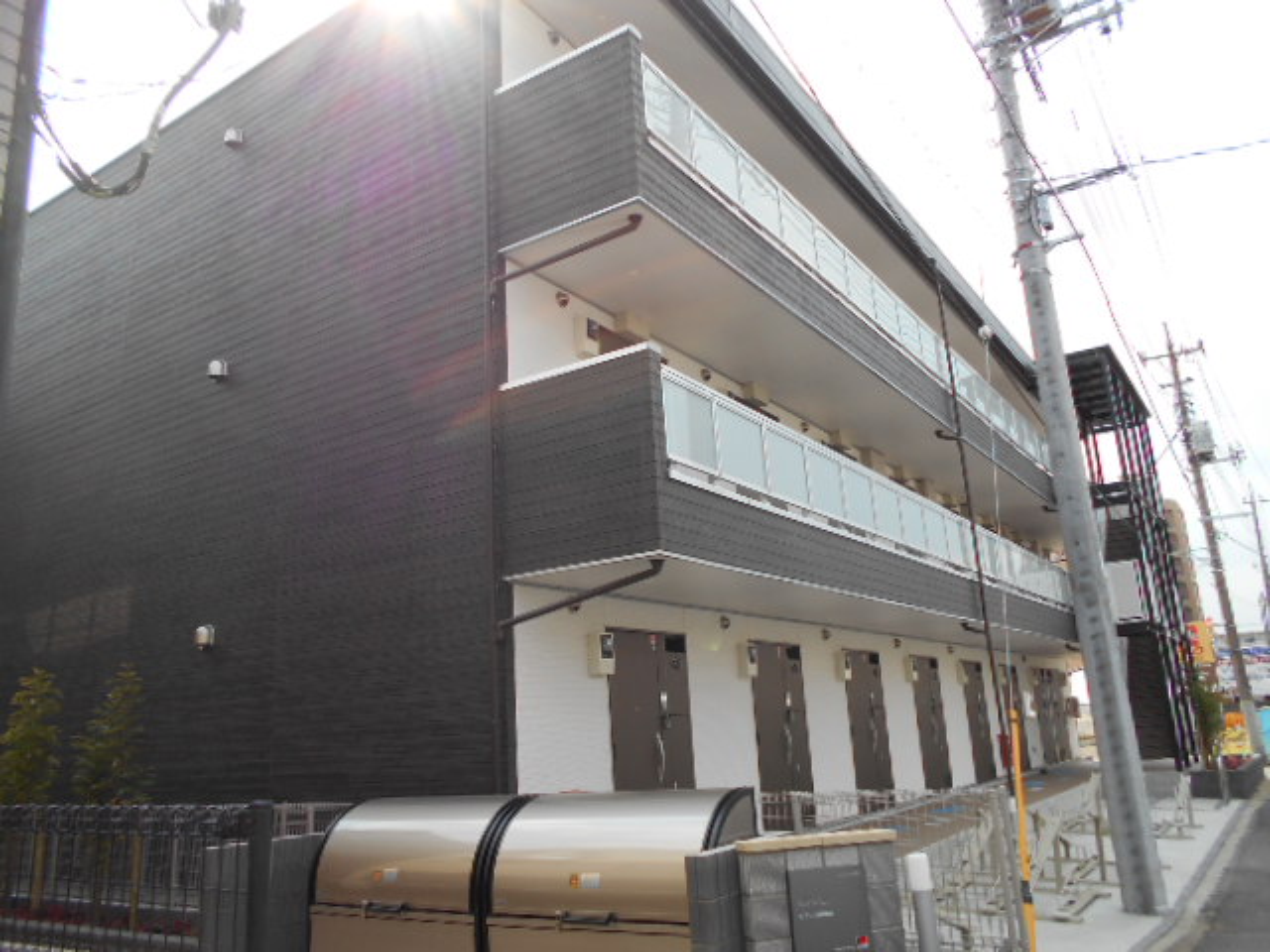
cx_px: 635
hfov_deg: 67.3
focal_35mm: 26
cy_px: 476
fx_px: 954
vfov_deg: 53.1
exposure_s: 1/400
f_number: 3.2
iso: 80
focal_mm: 4.6
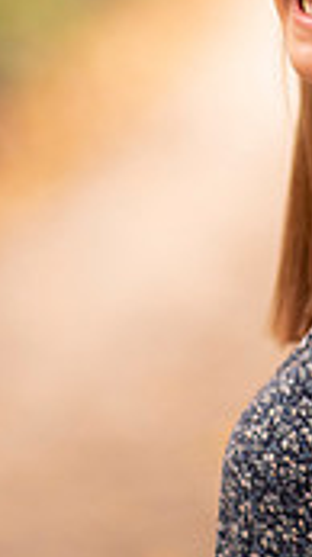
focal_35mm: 232
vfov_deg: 9.2
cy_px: 19
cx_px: 392
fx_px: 3421
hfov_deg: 5.2
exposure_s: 1/400
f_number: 1.8
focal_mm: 85
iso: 100
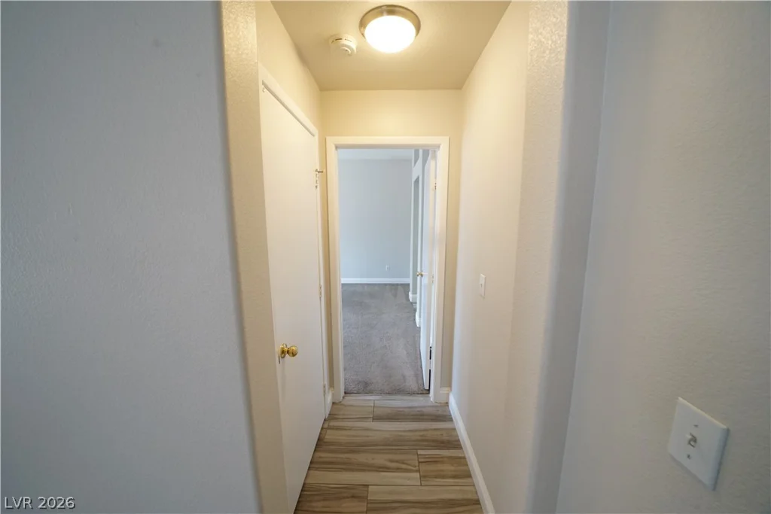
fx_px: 257
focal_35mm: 12
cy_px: 257
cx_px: 386
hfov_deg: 112.6
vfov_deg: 90.0
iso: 2500
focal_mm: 12
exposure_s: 1/50
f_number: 9
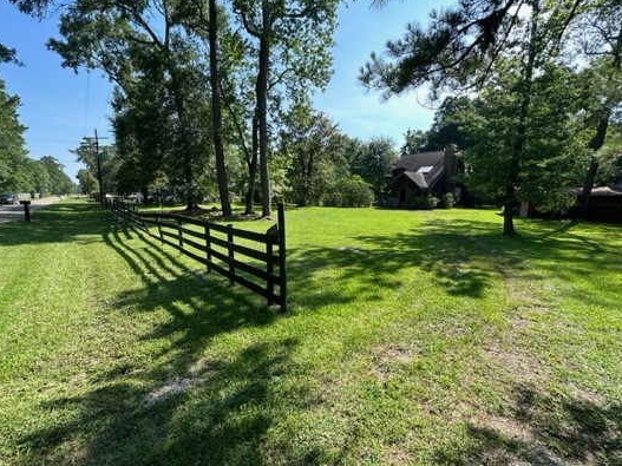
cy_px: 239
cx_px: 305
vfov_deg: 74.7
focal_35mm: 17
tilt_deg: -8.4
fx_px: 305
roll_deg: -0.7
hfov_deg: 91.0
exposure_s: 1/567
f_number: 2.2
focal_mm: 2.22
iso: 40
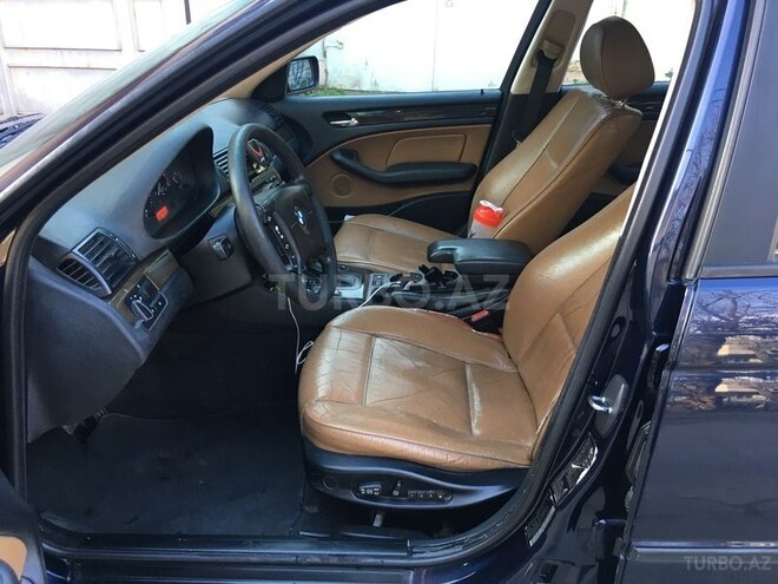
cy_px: 292
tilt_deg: -25.0
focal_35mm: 29
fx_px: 652
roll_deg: -1.0
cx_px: 389
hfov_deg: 61.7
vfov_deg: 48.2
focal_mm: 4.15
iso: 50
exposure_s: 1/33
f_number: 2.2
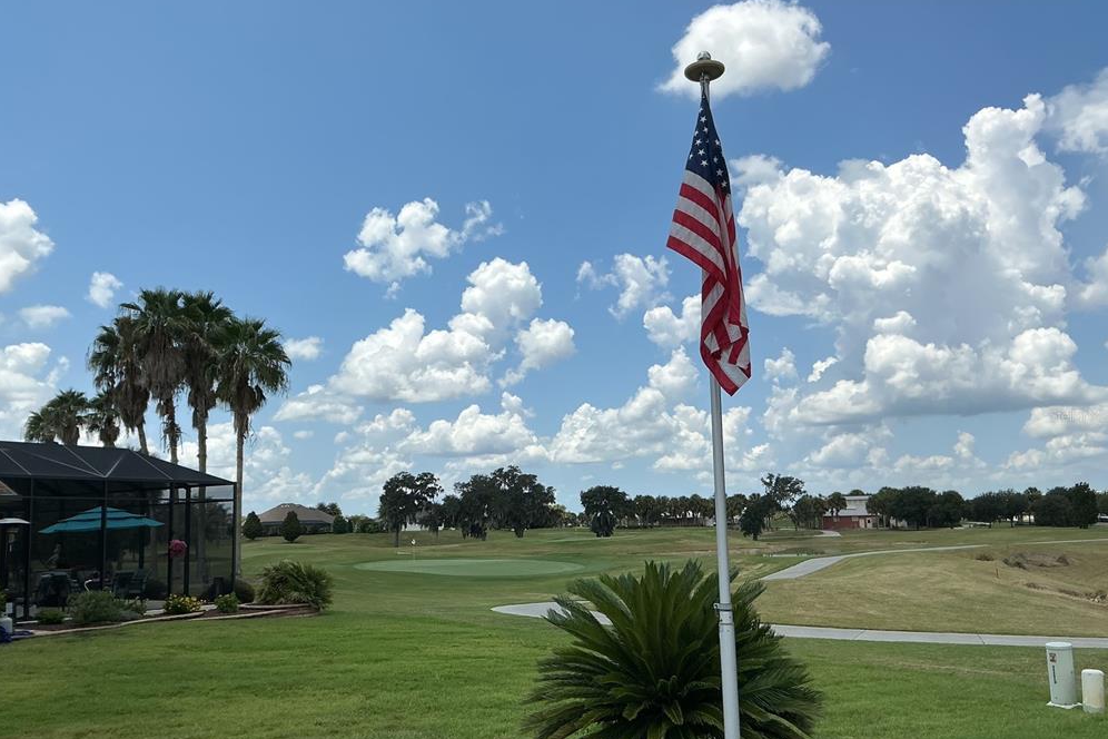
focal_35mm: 31
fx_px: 954
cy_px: 415
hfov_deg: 60.3
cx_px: 547
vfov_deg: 42.2
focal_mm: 3
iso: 25
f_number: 1.8
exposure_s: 1/3534
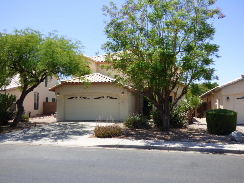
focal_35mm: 32
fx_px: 226
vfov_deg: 44.2
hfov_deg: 56.8
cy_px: 92
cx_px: 122
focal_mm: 5.78
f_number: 3.4
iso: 100
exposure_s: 1/800
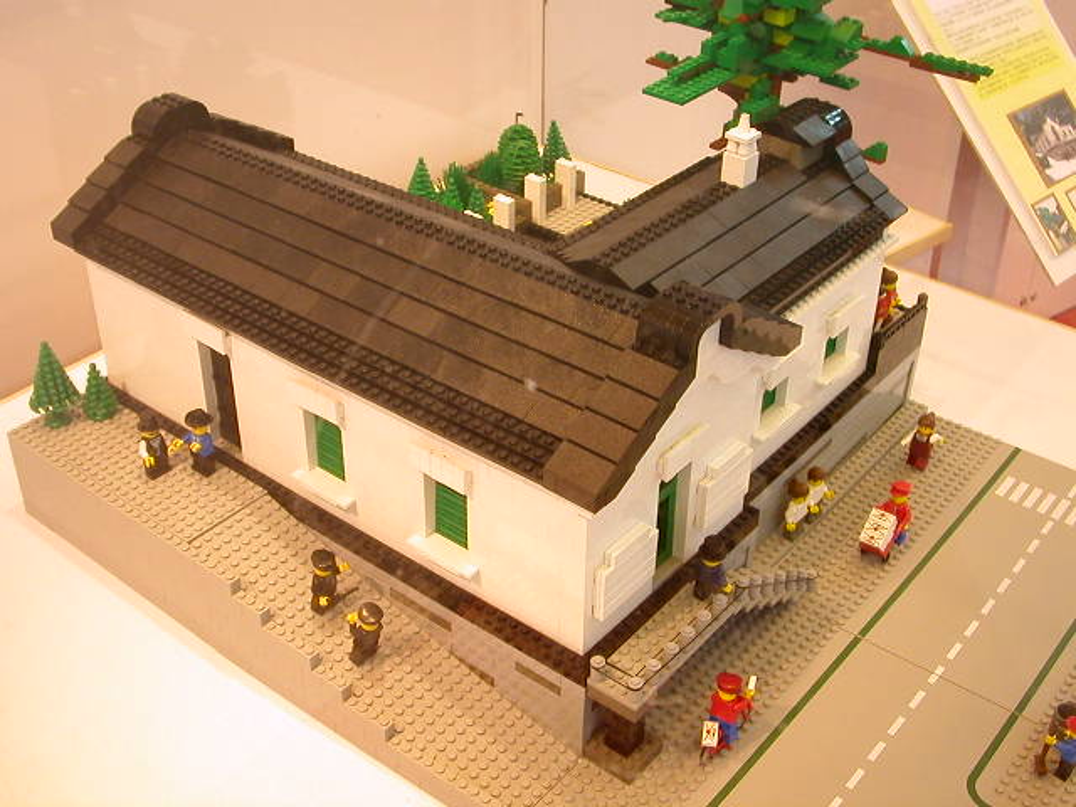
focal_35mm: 43
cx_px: 538
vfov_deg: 33.6
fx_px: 1337
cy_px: 404
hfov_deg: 43.9
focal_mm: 6.6
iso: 100
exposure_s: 1/17.8
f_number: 2.9
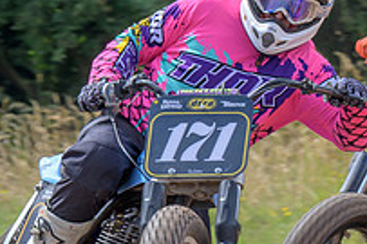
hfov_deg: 2.2
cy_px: 171
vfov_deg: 1.5
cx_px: 125
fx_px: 9371
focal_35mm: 920
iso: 140
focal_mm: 140
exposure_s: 1/320
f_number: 7.1
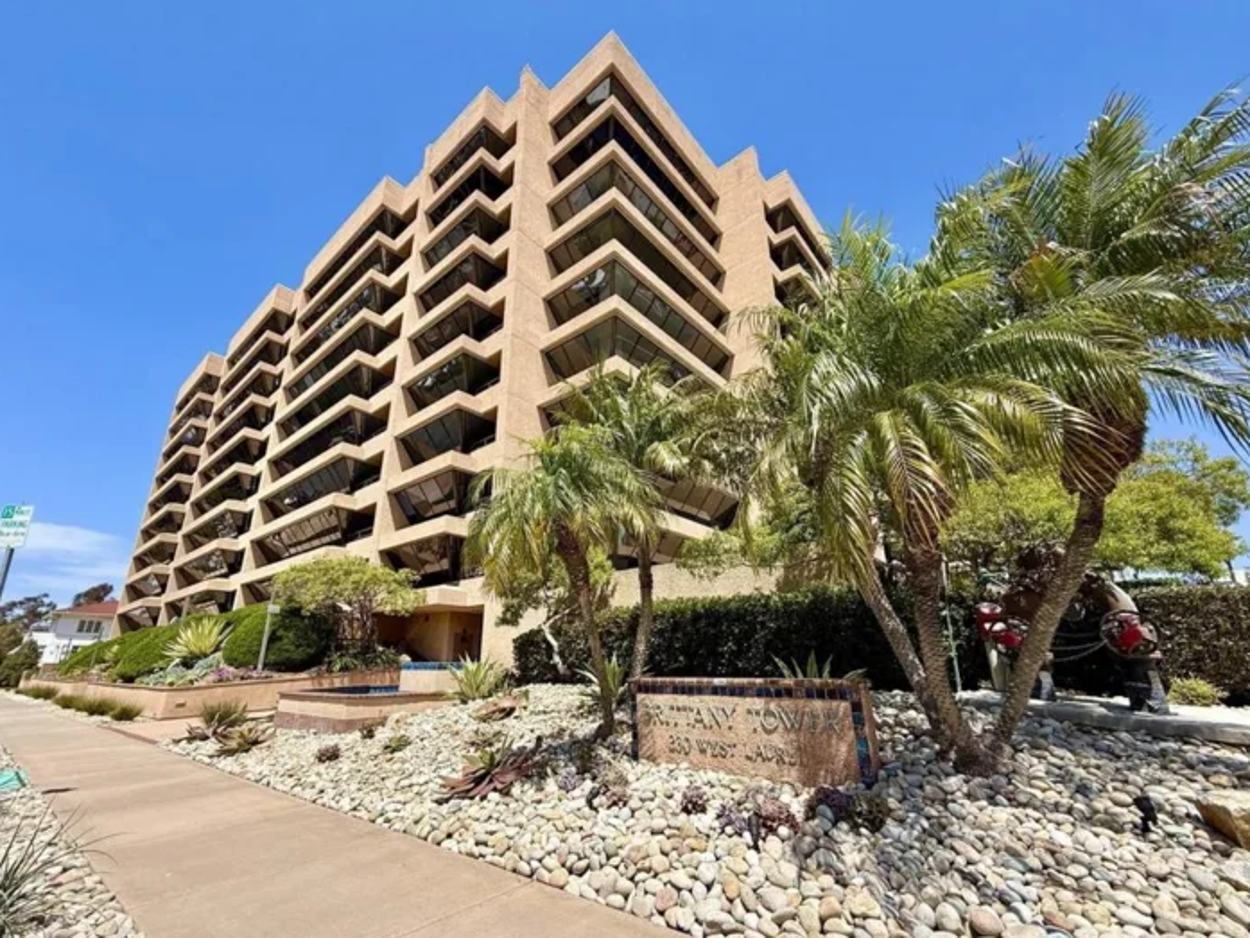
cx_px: 607
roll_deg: -0.1
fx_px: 542
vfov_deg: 81.7
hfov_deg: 98.1
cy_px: 490
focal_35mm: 15
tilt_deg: +19.7
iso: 50
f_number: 2.2
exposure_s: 1/1125
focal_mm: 2.22
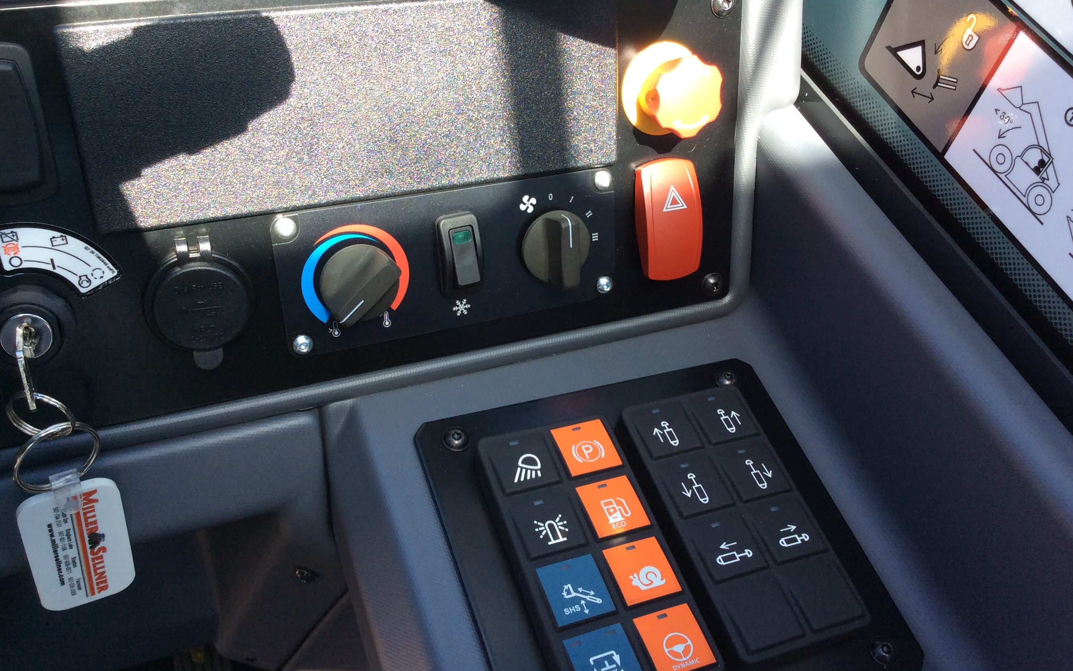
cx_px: 538
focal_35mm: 34
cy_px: 313
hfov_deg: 56.7
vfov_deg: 37.3
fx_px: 994
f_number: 2.4
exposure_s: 1/150
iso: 32
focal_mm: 3.3
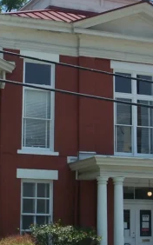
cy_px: 68
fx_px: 715
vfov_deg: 19.4
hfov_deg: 12.2
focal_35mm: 107
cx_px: 79
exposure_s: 1/500
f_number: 4
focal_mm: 7.8
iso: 64
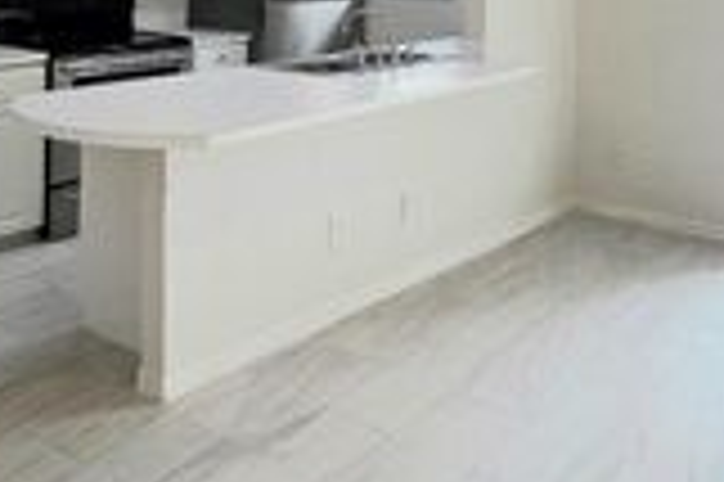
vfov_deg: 28.6
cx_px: 553
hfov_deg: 44.7
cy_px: -61
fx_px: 844
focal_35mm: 42
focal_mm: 2.2
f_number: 1.9
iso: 25
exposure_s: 1/120
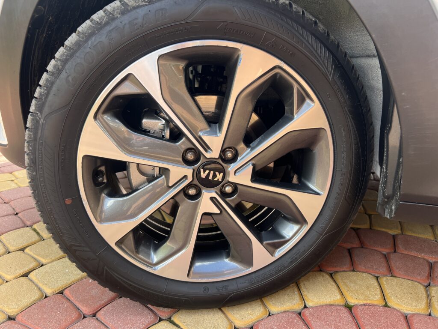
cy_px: 164
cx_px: 219
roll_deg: -1.0
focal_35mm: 26
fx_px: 329
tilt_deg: -16.9
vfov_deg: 53.1
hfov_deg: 67.3
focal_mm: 5.7
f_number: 1.5
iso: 40
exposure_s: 1/244
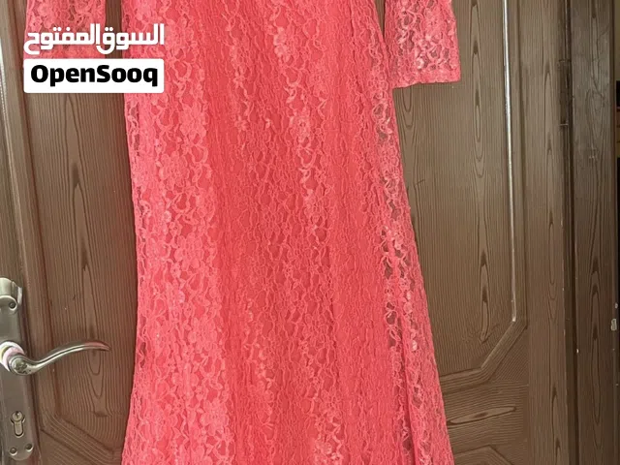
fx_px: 466
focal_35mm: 26
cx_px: 310
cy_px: 232
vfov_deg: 53.1
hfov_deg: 67.3
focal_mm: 5.1
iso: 400
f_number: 1.6
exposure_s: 1/60
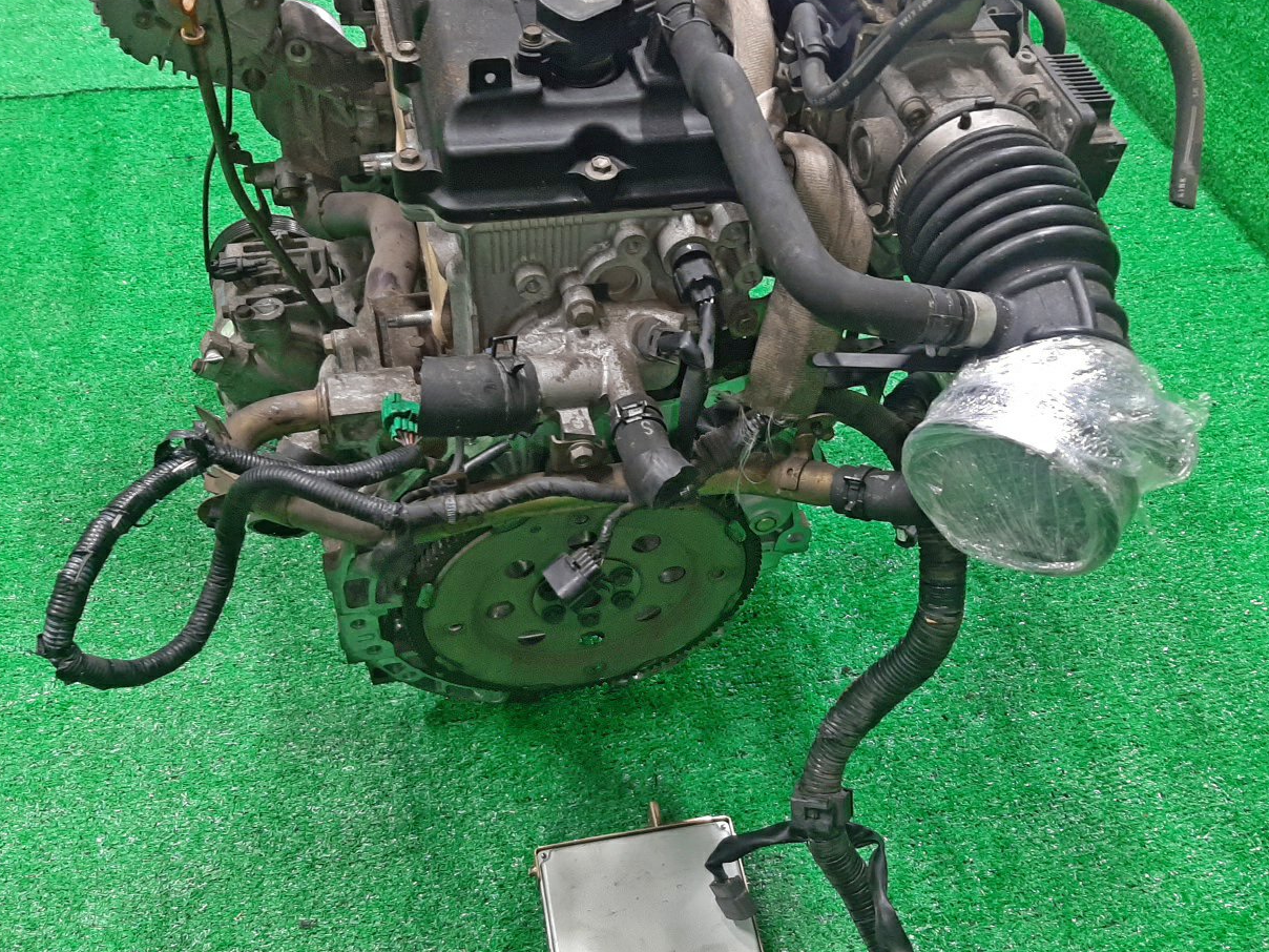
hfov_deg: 58.3
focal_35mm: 31
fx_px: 1136
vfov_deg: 45.3
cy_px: 537
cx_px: 627
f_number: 1.7
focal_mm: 3.93
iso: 176
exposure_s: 1/50
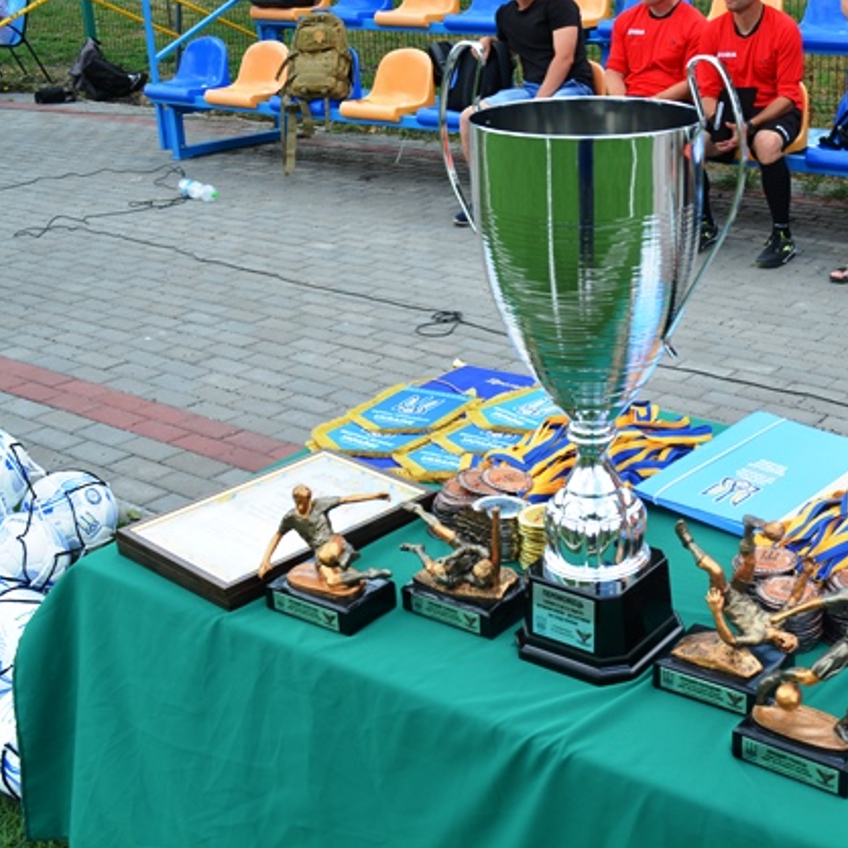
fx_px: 1303
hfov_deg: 35.2
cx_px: 647
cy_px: 416
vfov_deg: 36.1
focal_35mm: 47
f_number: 8
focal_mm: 24
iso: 100
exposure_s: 1/100
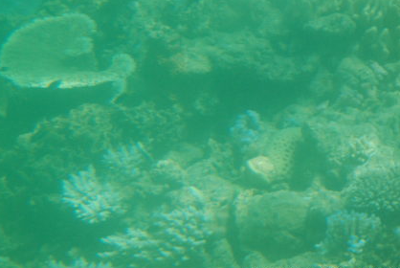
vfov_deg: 11.8
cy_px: 128
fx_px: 1297
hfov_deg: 17.5
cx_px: 182
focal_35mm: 117
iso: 800
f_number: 6.3
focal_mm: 65
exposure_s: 1/640
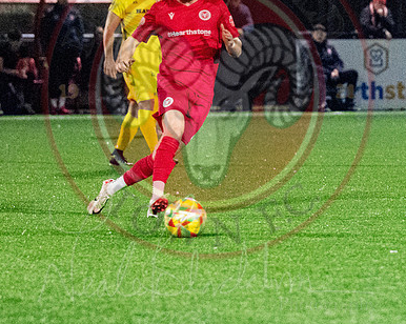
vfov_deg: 3.6
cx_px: 369
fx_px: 5114
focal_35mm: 426
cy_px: 216
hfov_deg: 4.5
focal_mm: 110
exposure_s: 1/1000
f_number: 2.8
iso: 8000
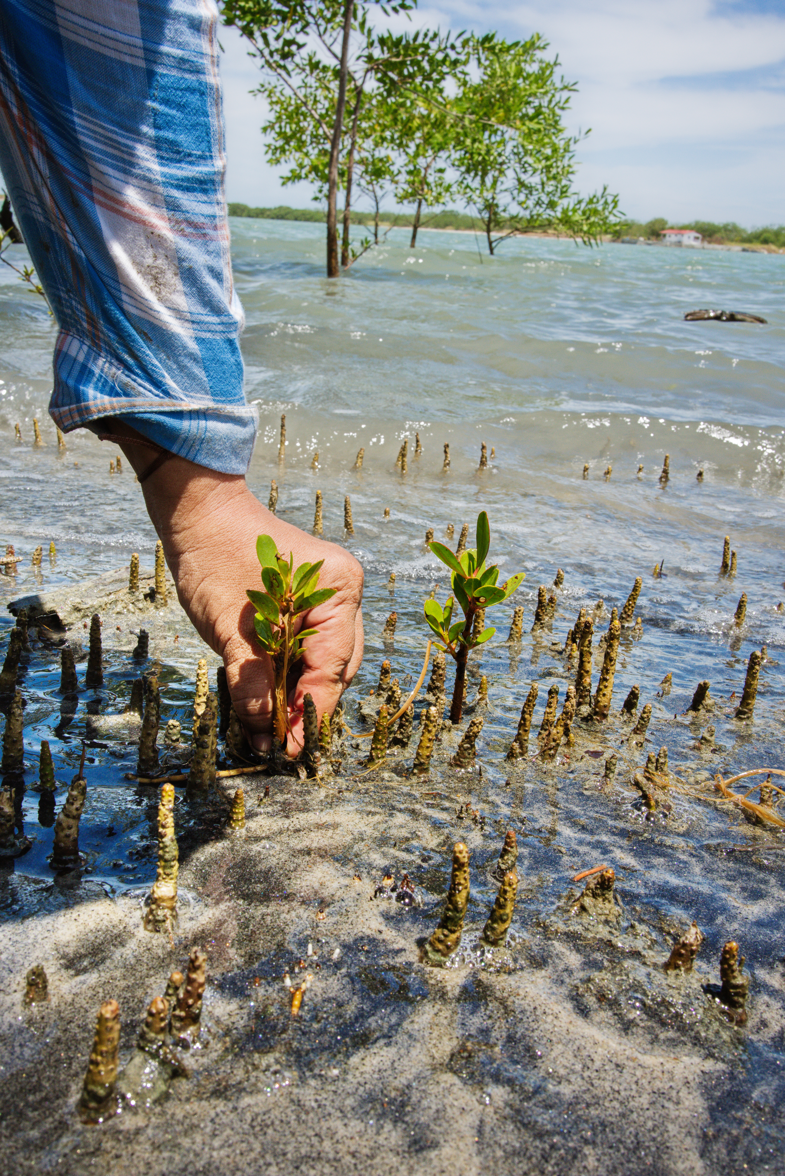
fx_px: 1144
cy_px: 588
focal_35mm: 35
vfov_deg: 54.4
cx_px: 392
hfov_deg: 37.9
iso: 800
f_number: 22
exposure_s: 1/250
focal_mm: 35
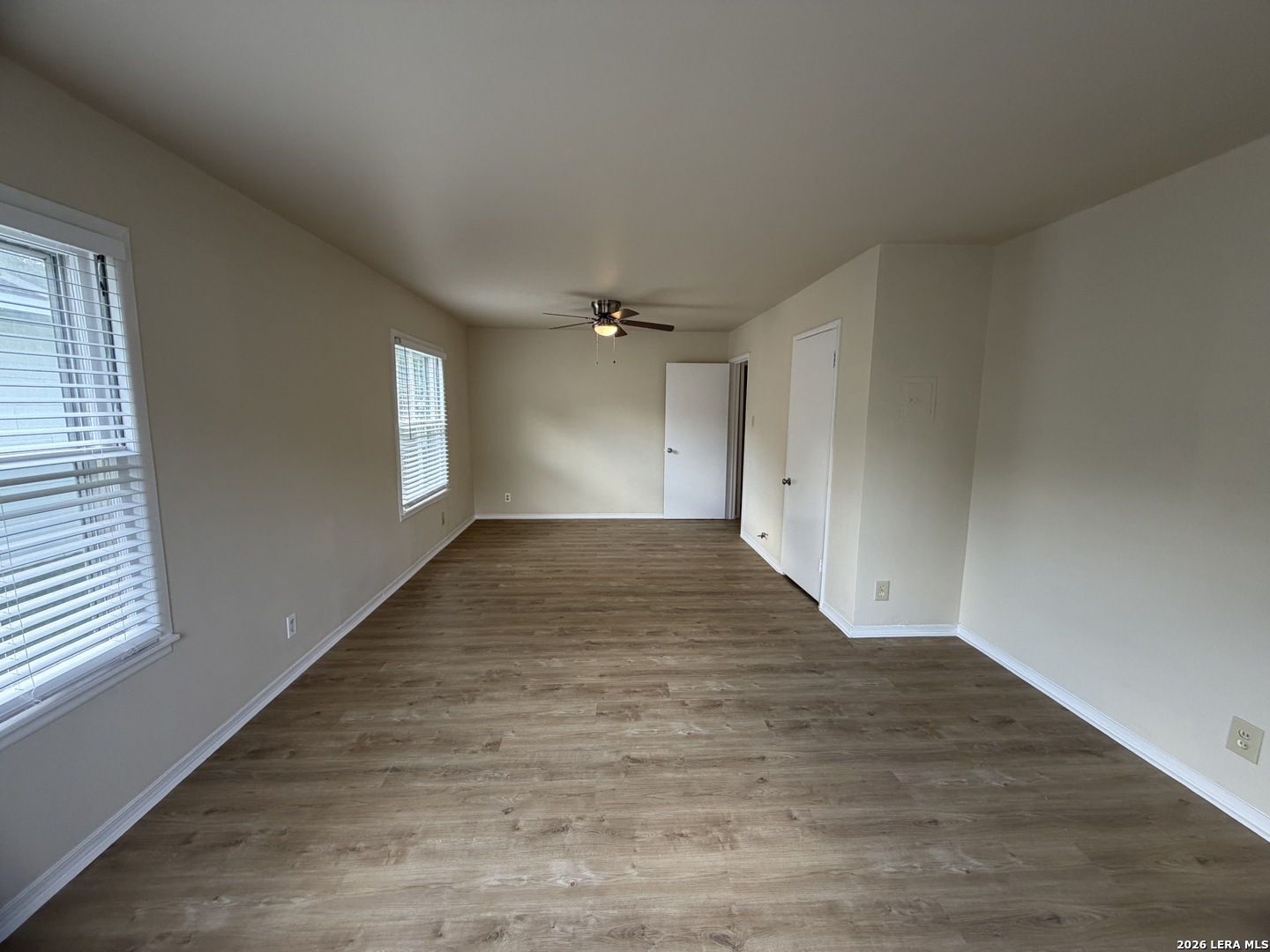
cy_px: 476
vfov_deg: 85.7
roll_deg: -0.4
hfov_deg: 102.1
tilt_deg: -6.7
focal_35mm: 14
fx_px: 514
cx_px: 635
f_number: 2.2
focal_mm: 2.22
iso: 200
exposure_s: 1/121
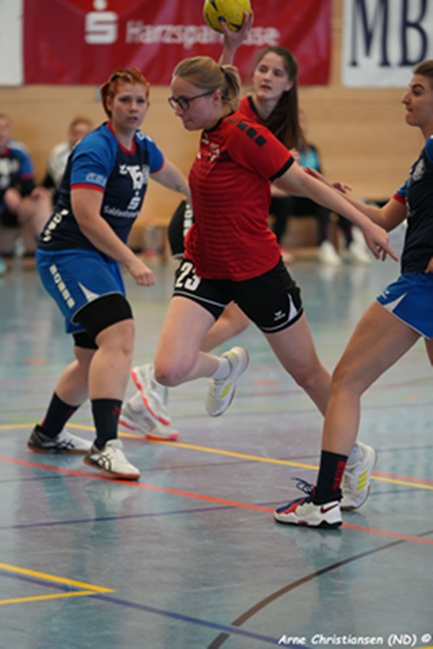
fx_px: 3208
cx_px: 216
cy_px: 324
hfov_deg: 7.7
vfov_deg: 11.5
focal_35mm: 178
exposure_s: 1/1000
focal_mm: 178
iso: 5000
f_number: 2.8
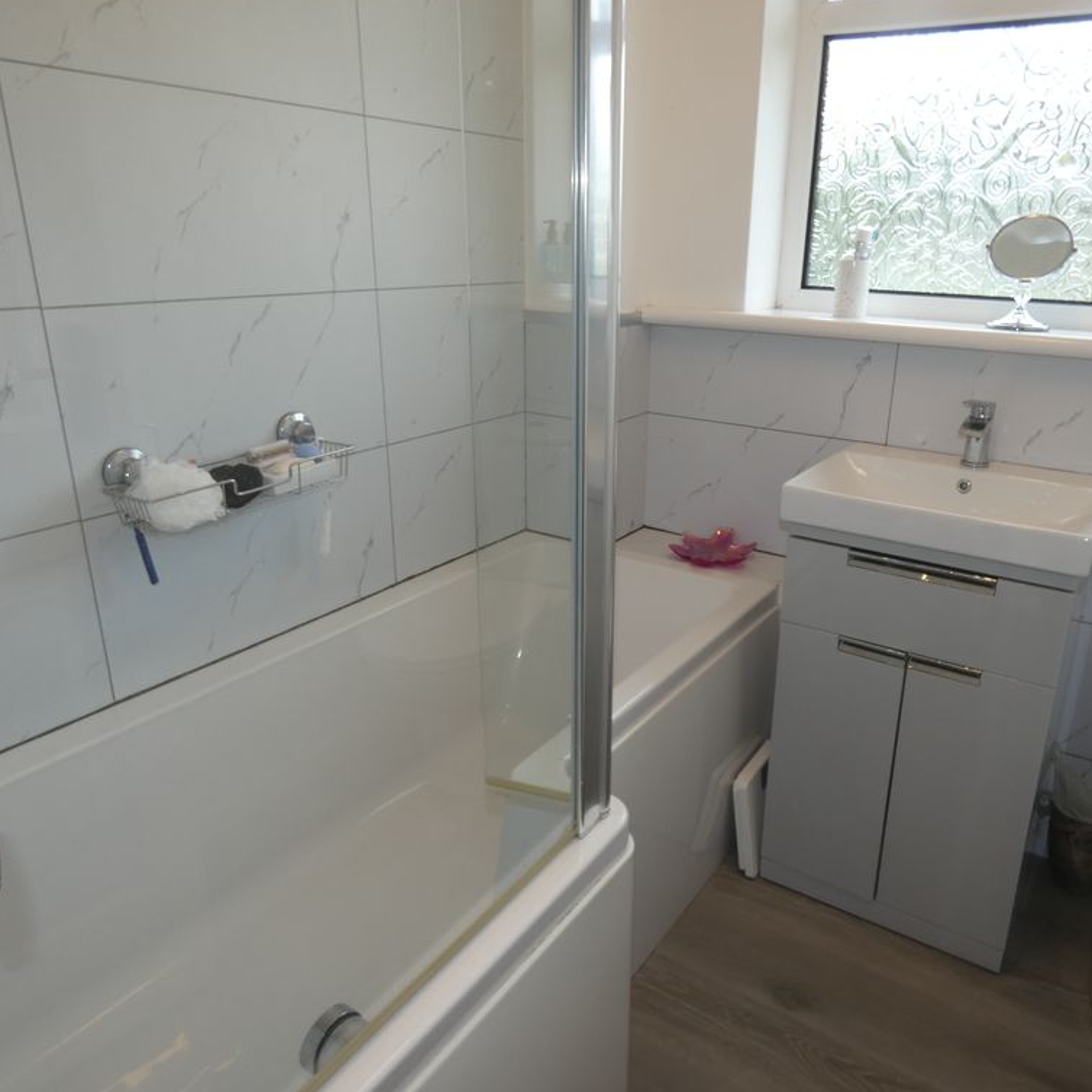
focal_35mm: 24
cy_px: 540
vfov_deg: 65.0
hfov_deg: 64.6
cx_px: 636
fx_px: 857
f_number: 2.8
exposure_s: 1/100
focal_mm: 3.6
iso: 80
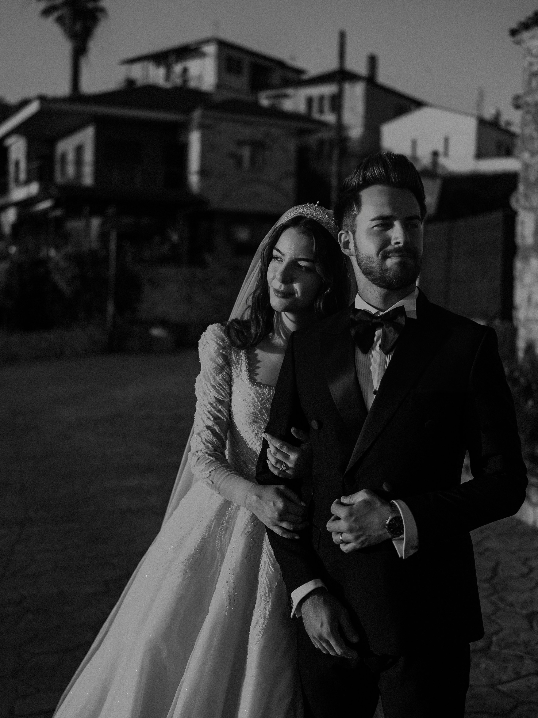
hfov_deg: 37.7
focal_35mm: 38
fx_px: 788
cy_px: 344
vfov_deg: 49.0
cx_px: 270
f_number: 1.8
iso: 100
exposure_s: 1/2500
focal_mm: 35
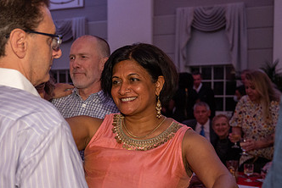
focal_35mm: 70
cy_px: 144
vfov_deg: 19.3
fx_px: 549
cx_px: 73
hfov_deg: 28.4
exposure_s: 1/160
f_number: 4
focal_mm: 40
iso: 1600
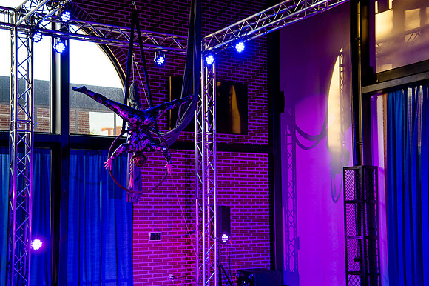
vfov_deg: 23.5
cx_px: 208
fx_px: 685
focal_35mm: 57
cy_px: 156
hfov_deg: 34.8
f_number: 4
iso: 2500
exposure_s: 1/320
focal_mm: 50
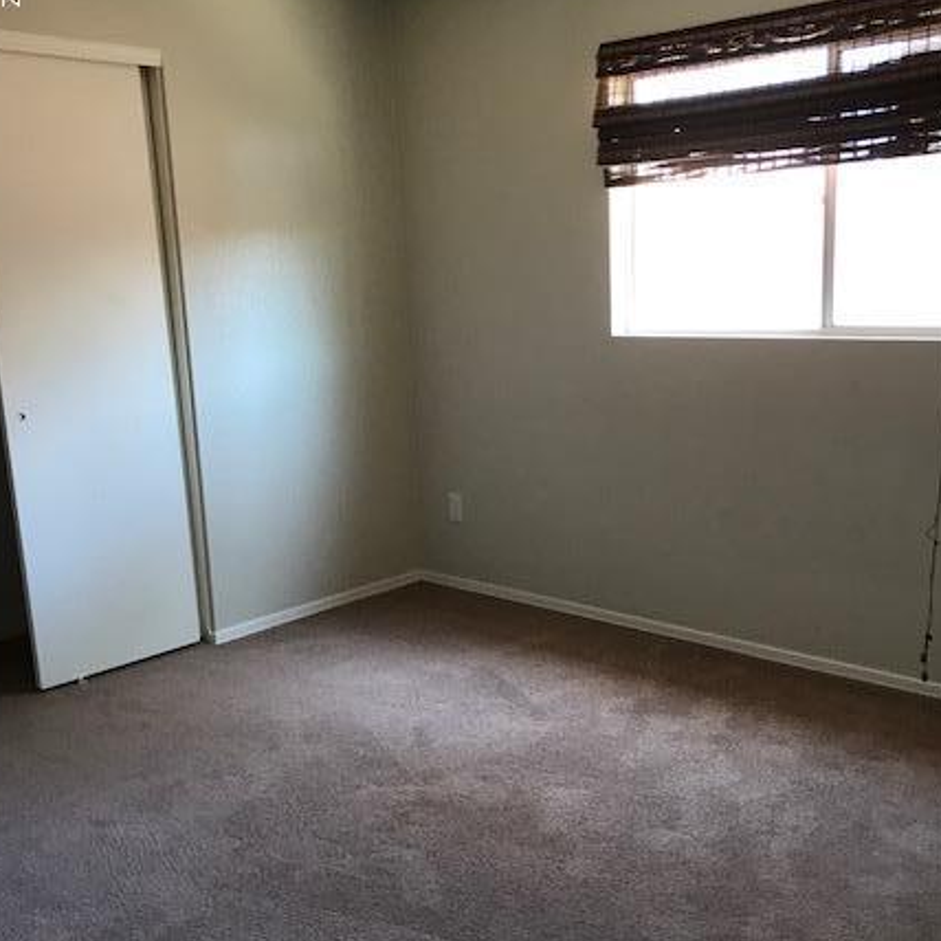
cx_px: 495
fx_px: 1138
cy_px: 503
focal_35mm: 37
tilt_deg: -11.4
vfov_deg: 44.9
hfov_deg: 44.9
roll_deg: +2.1
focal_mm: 3.99
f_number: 1.8
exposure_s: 1/24
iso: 40
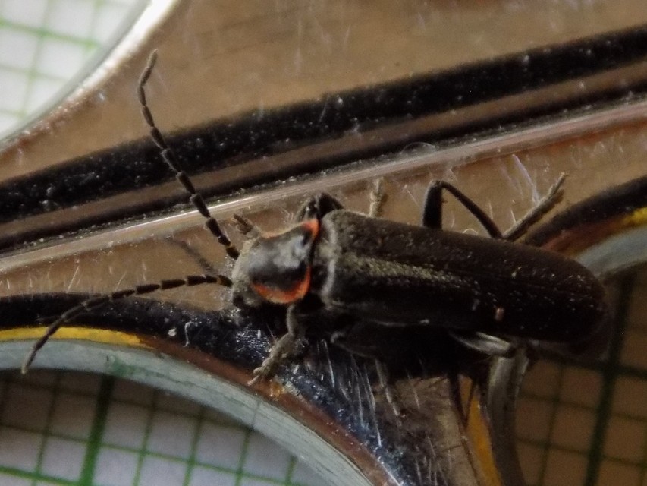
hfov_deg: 16.7
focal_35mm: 118
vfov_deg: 12.6
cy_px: 243
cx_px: 324
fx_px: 2206
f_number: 4.8
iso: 400
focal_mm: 20.9
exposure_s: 1/25
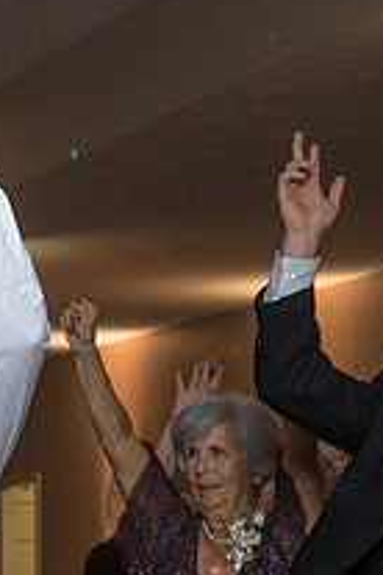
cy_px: 477
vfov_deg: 13.4
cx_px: -295
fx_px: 2425
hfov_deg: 8.7
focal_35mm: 152
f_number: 5.6
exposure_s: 1/200
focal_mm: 45
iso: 2000
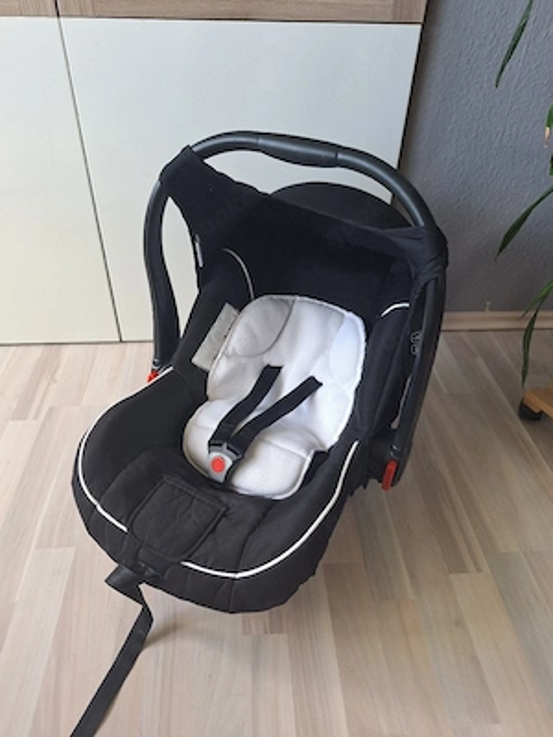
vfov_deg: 73.9
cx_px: 276
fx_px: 490
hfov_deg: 58.9
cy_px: 368
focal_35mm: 23
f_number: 1.8
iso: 80
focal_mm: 5.54
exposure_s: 1/50
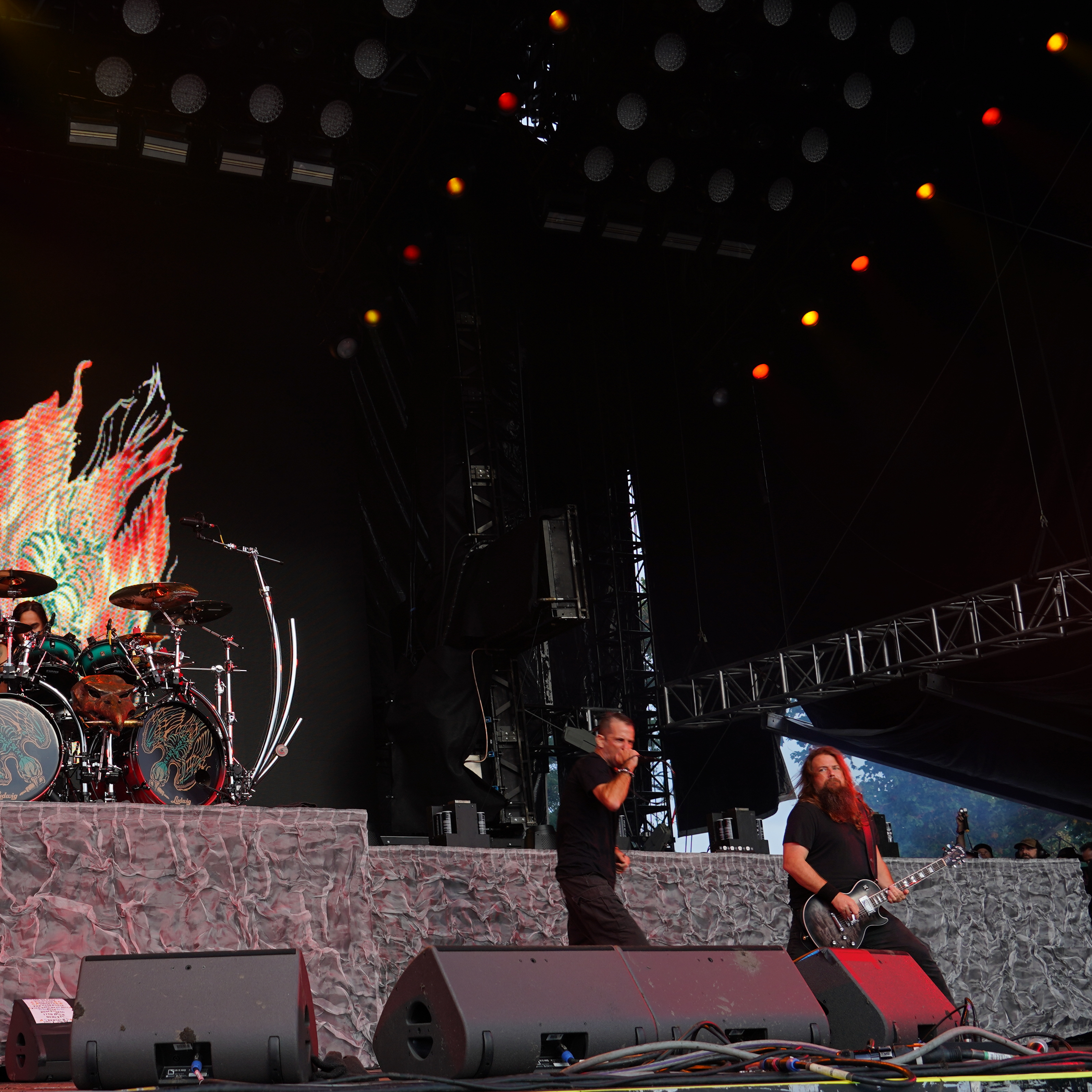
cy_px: 569
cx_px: 171
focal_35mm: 48
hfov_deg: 34.0
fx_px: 1713
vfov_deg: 35.4
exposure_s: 1/60
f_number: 5.6
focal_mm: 30
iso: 100
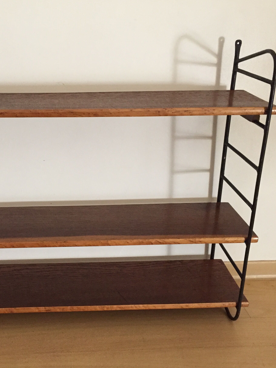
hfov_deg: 36.3
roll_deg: +0.6
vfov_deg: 47.9
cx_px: 85
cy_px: 183
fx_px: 415
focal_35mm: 39
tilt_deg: -19.9
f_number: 2.2
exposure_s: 1/25
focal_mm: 4.15
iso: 250
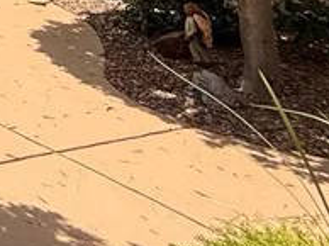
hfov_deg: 14.5
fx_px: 702
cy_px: -221
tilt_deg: +0.4
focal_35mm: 74
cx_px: -488
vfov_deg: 16.2
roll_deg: +0.9
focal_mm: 2.22
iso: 50
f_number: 2.2
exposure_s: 1/1001
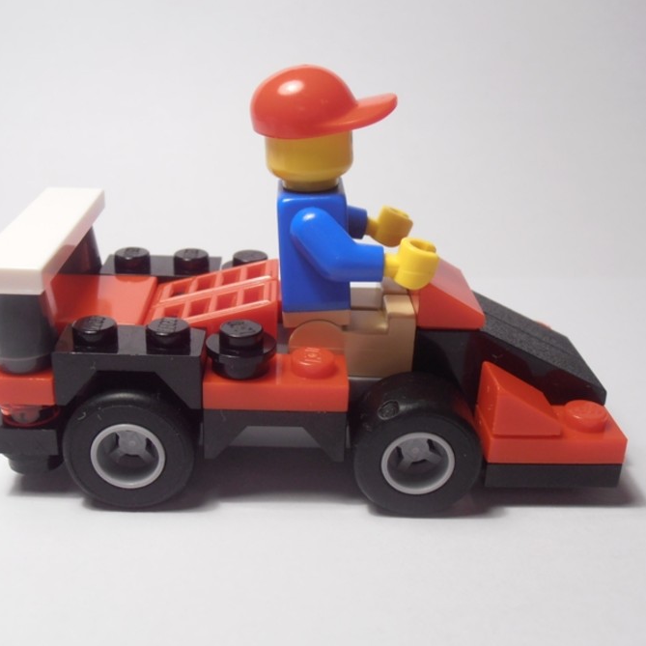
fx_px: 929
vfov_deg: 38.3
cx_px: 307
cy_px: 325
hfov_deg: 38.3
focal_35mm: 44
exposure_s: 1/40
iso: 100
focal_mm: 6.61
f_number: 3.9
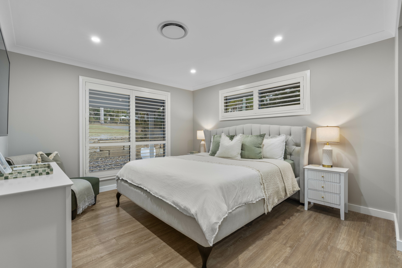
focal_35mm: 16
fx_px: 179
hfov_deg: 96.7
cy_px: 134
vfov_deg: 73.7
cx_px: 201
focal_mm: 16
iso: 1000
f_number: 6.3
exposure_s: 1/6
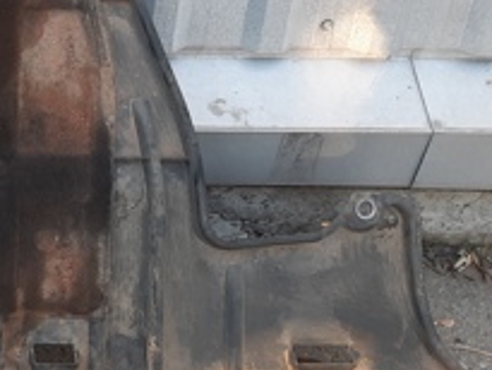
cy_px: 38
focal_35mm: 78
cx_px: -101
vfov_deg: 18.6
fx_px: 1109
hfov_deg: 22.9
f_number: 2
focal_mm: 4.6
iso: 50
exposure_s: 1/60
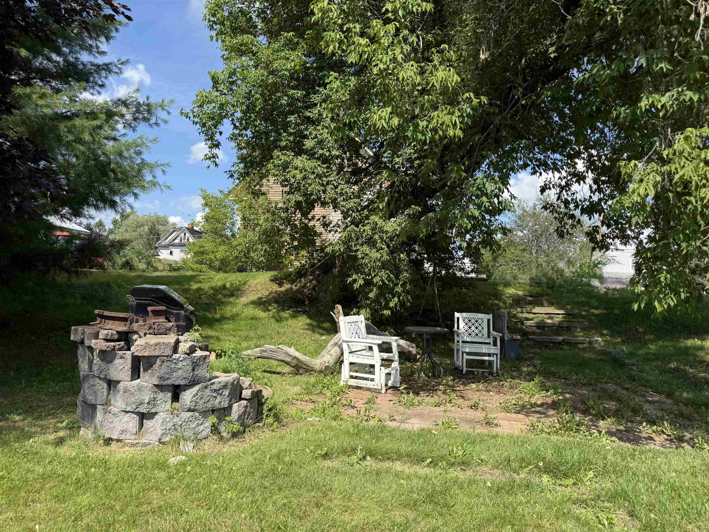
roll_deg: -2.7
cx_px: 354
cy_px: 266
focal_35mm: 24
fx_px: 492
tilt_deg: +3.8
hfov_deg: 71.6
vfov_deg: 56.8
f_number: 1.78
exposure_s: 1/2445
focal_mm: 6.76
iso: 80
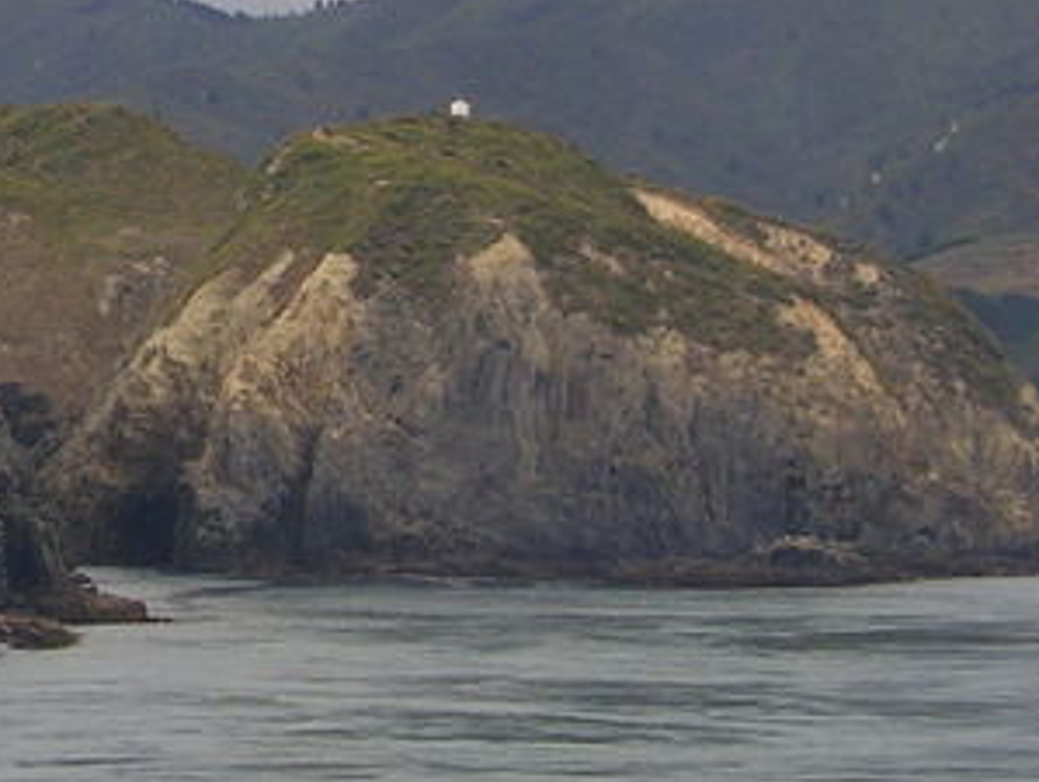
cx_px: -132
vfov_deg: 8.3
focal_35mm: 179
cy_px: 35
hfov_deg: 10.9
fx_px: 5379
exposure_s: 1/374
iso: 50
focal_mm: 10.2
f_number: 3.6
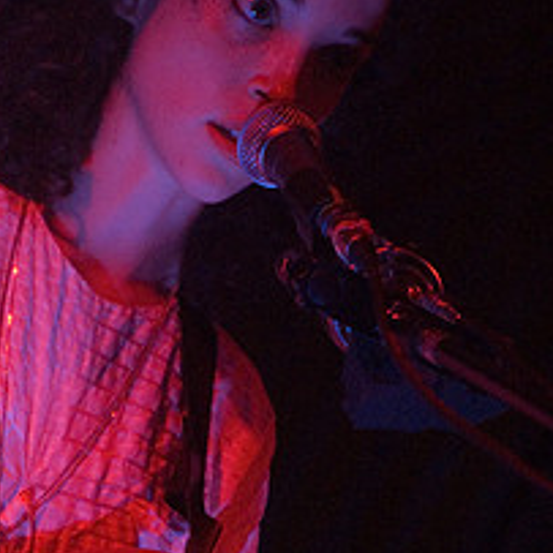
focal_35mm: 198
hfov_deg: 8.8
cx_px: 241
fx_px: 3579
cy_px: 392
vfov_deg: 8.8
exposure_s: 1/80
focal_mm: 70
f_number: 3.2
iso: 1600
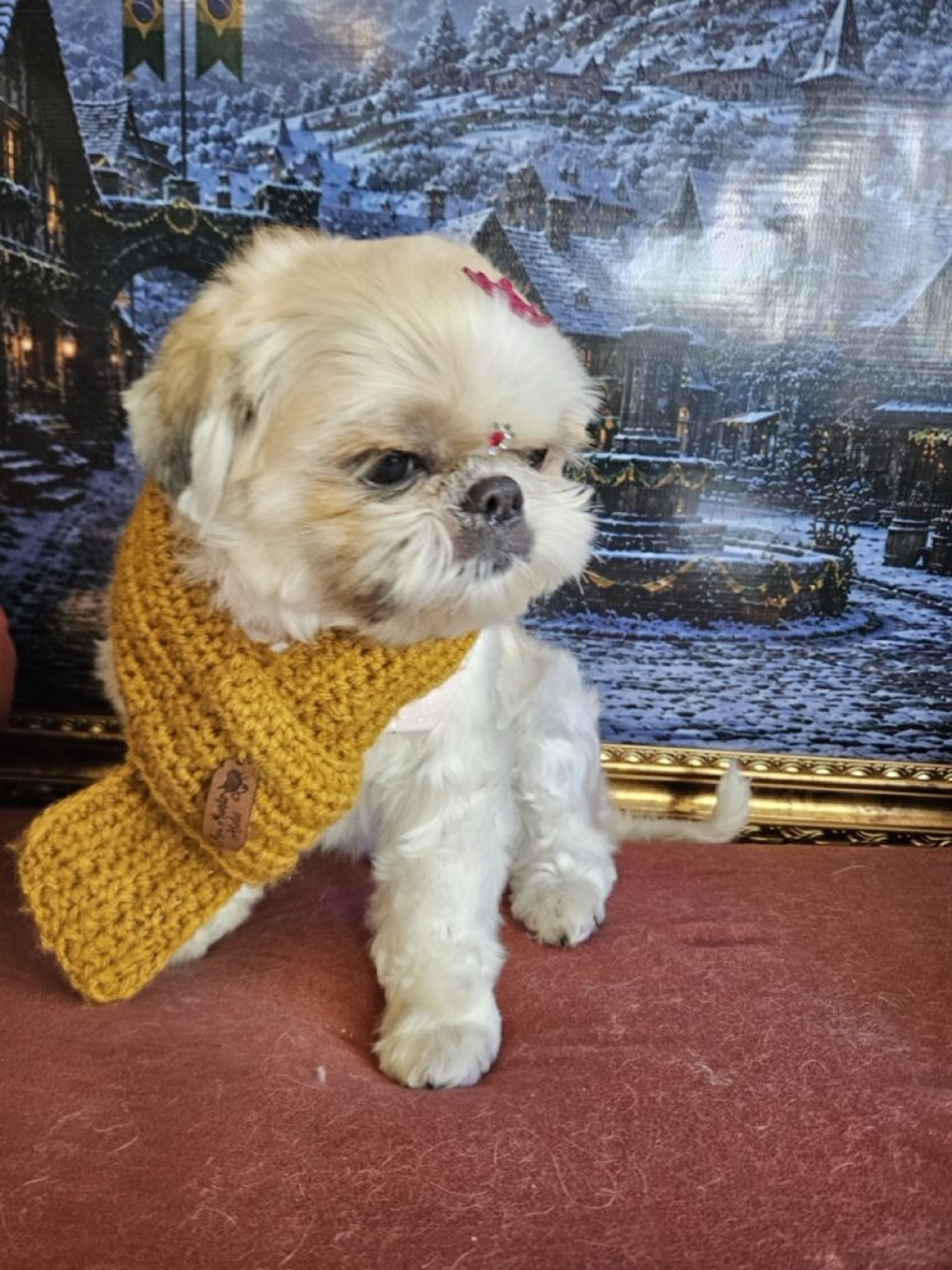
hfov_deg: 58.9
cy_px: 635
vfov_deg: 73.9
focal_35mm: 23
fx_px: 843
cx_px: 476
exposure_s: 1/207
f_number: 1.8
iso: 200
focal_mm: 5.4
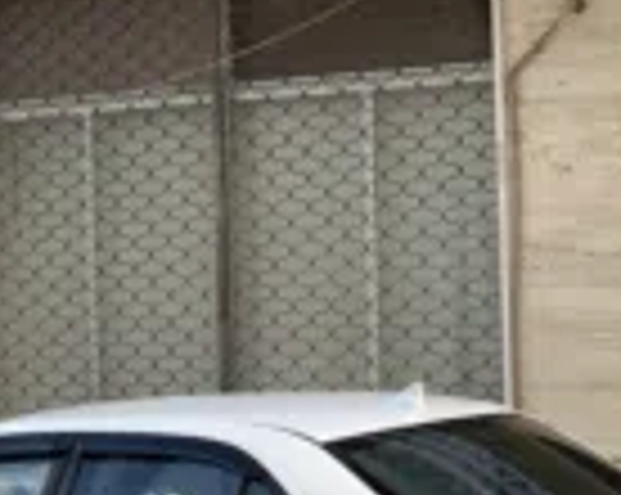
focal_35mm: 147
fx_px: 2698
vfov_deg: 10.5
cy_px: 288
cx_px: 81
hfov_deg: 13.0
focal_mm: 6
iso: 25
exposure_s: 1/122
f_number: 2.4
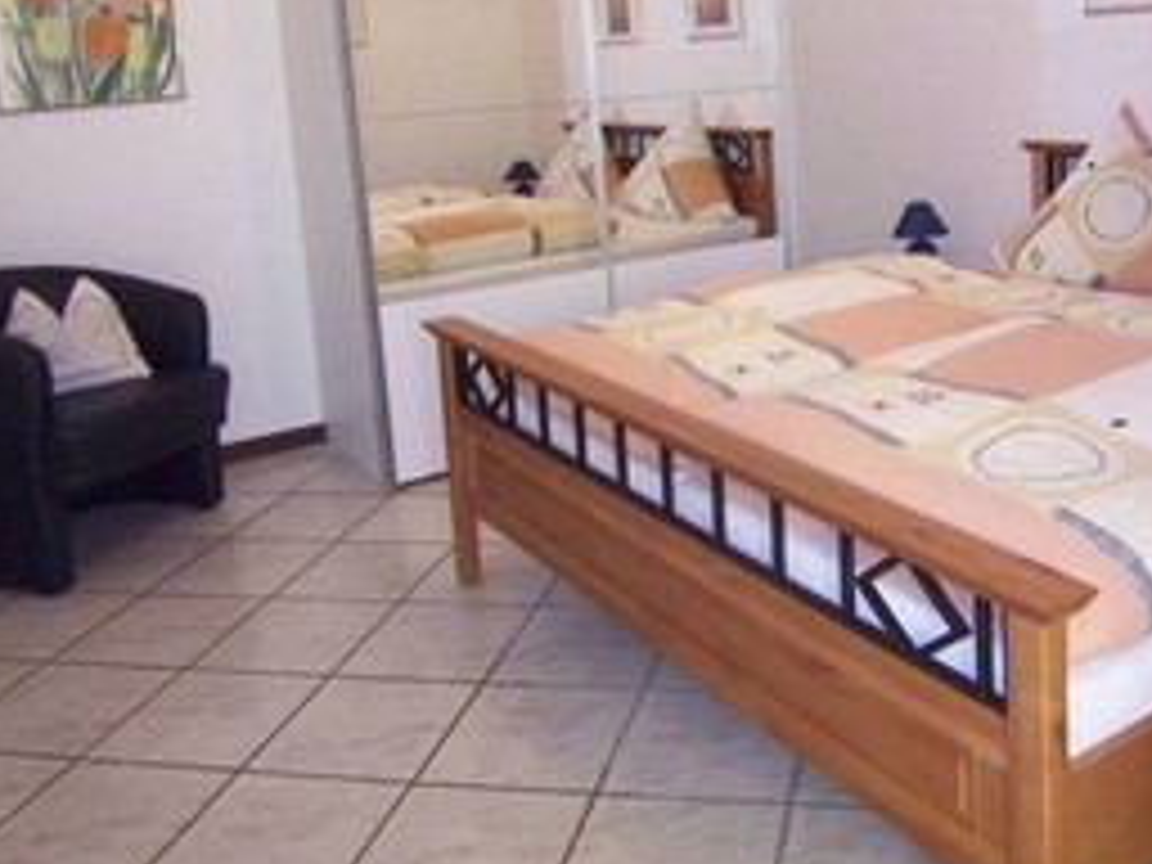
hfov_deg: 50.4
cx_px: 774
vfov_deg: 38.7
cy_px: 225
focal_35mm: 36
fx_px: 1198
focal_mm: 3.8
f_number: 2.8
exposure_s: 1/30
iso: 200
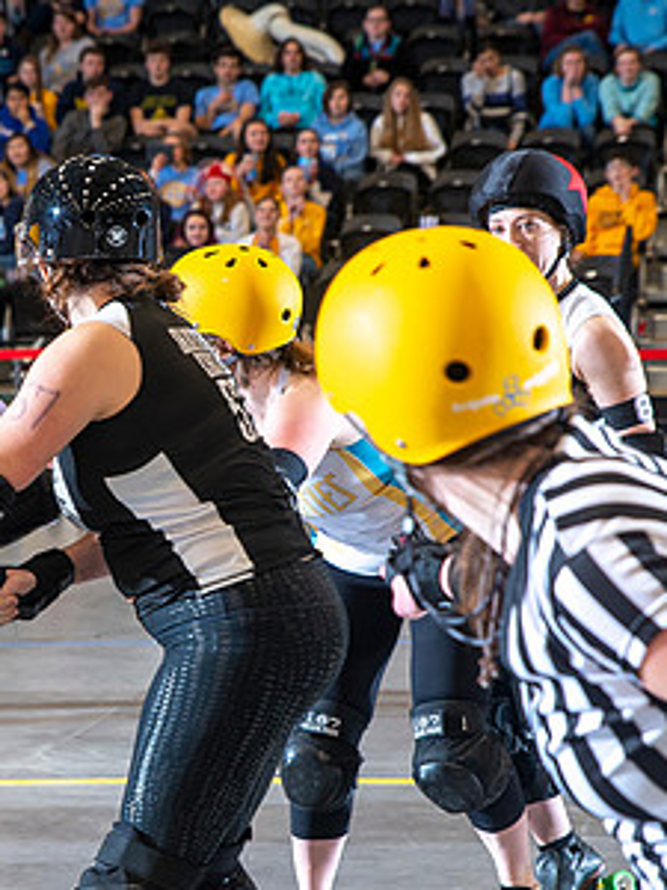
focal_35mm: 130
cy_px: 565
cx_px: 119
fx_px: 3340
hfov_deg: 11.4
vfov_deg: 15.1
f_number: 5.6
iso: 500
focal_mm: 70
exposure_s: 1/160
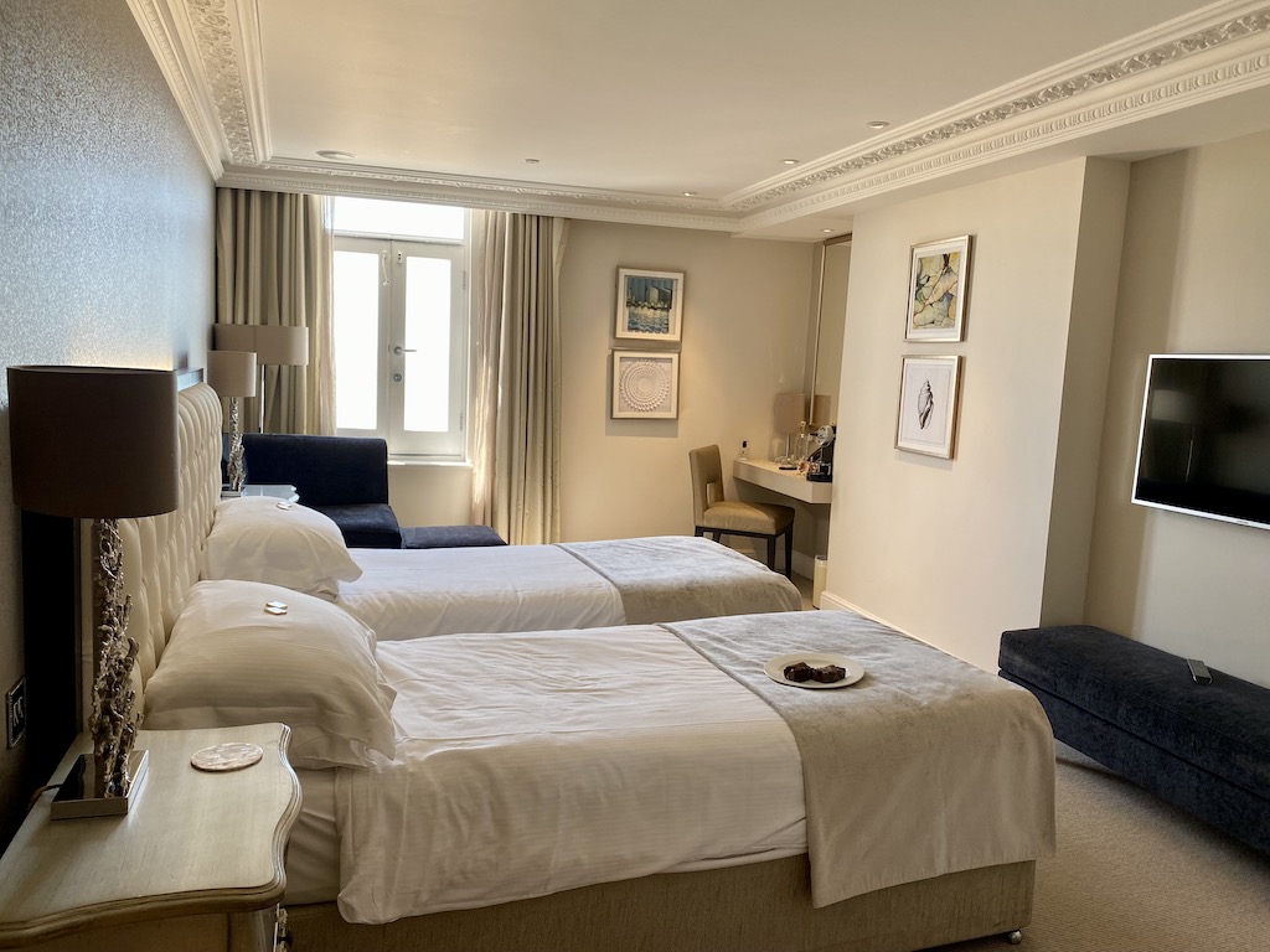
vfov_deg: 53.1
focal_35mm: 26
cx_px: 635
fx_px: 954
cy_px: 476
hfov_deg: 67.3
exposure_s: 1/121
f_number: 1.8
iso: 80
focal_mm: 4.25
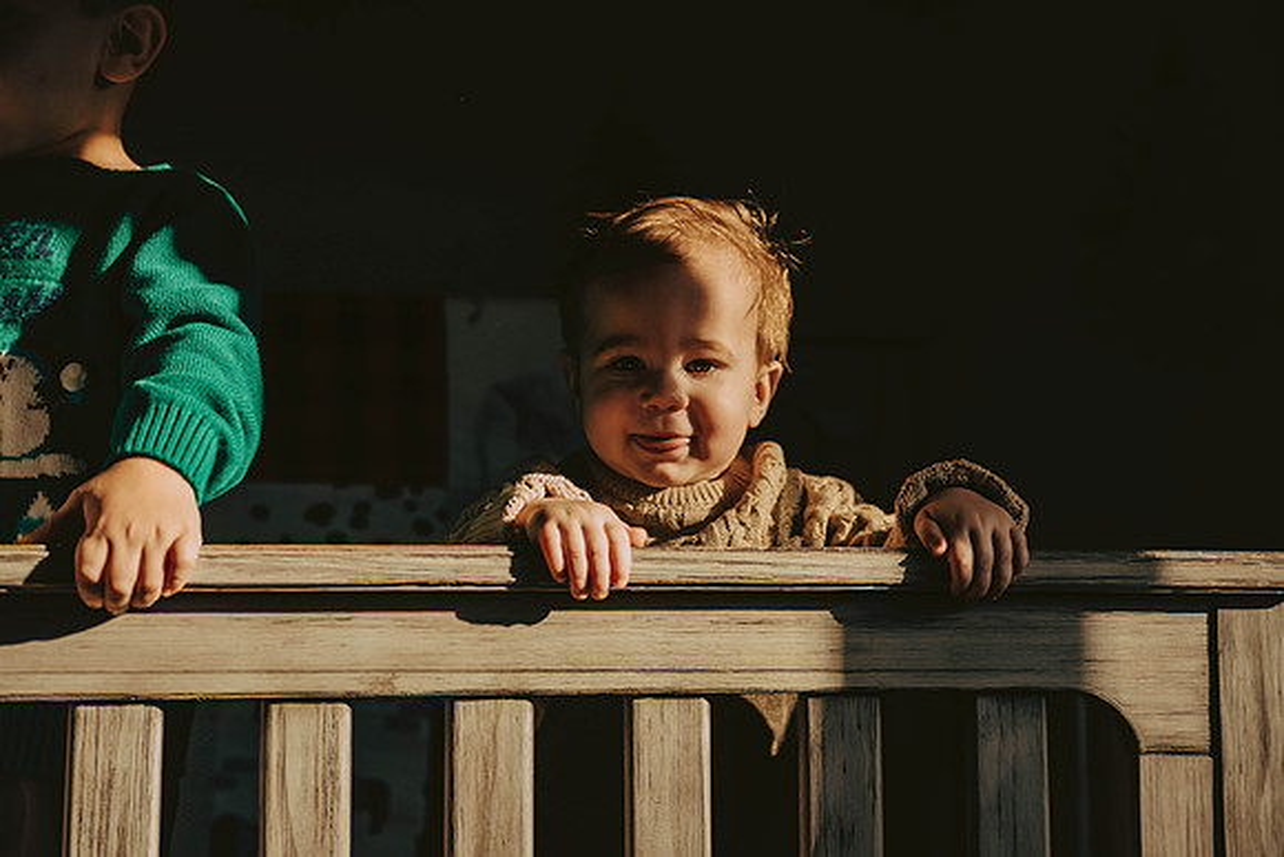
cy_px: 428
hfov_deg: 30.6
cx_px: 642
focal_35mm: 66
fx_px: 2346
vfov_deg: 20.7
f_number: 2.8
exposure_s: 1/2500
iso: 1250
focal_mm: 65
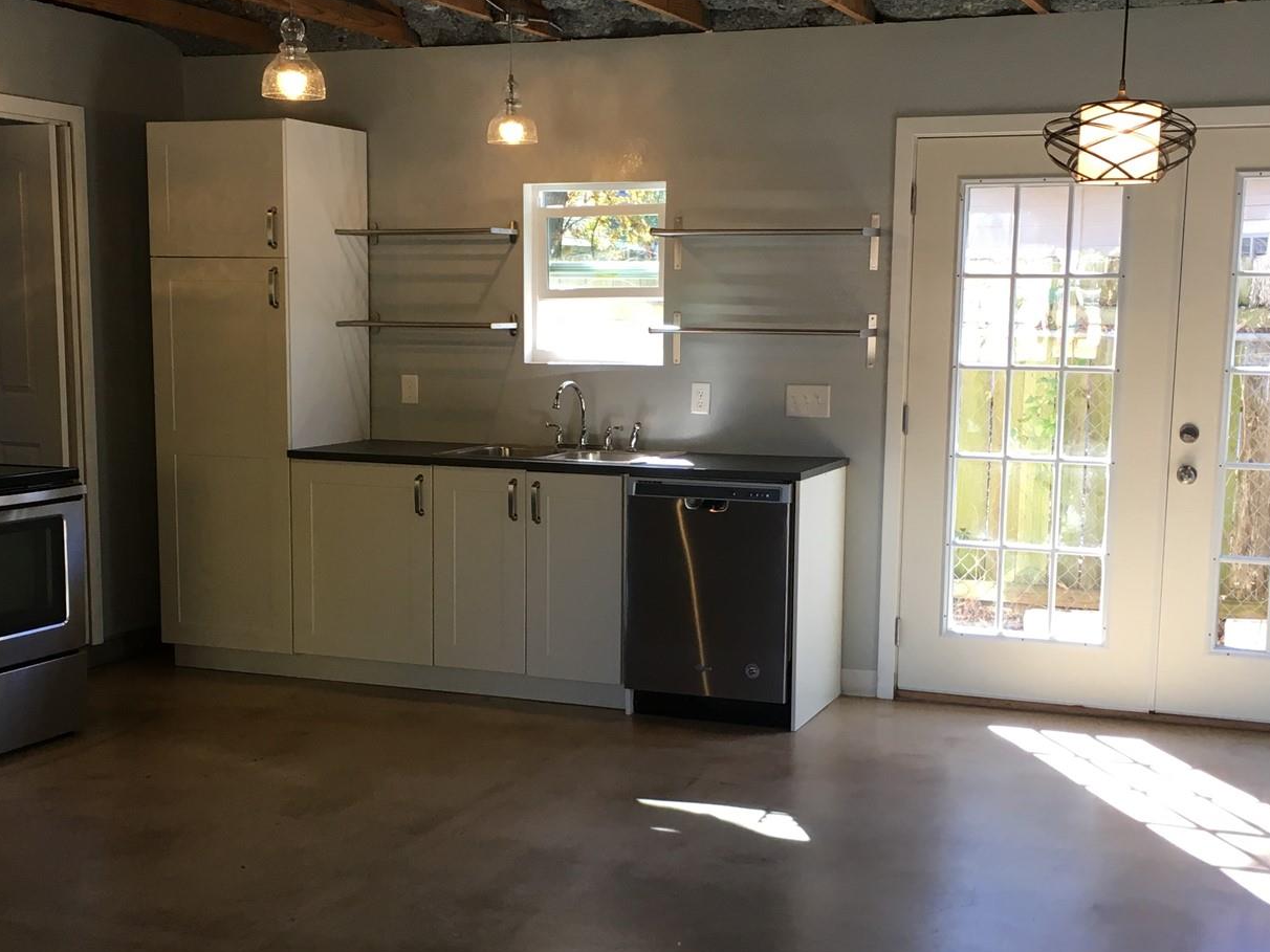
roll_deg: -0.4
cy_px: 563
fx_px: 1798
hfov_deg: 38.9
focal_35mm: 49
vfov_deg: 29.6
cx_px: 598
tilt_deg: -7.9
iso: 25
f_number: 2.2
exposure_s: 1/30
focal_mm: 4.15
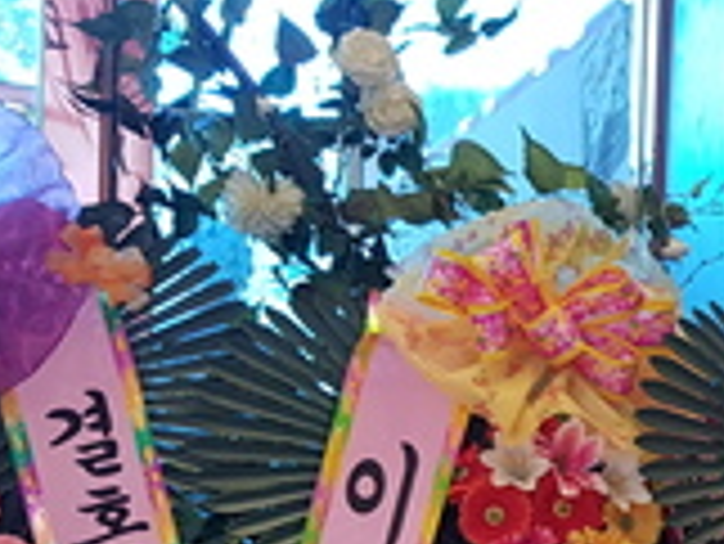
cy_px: 751
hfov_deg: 18.3
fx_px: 2030
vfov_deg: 14.5
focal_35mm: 97
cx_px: 1043
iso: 100
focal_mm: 4.3
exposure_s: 1/60
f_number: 1.7
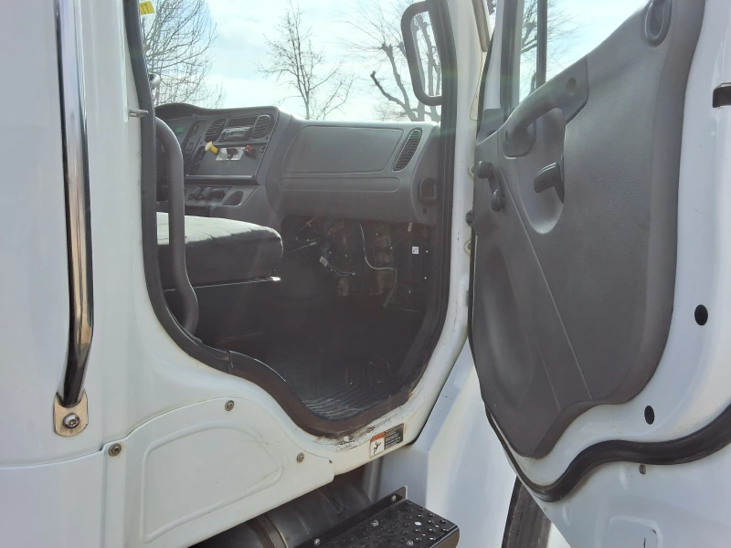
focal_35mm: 28
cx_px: 366
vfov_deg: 49.7
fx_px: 591
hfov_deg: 63.4
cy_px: 274
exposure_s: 1/1266
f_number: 1.9
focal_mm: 2.91
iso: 32
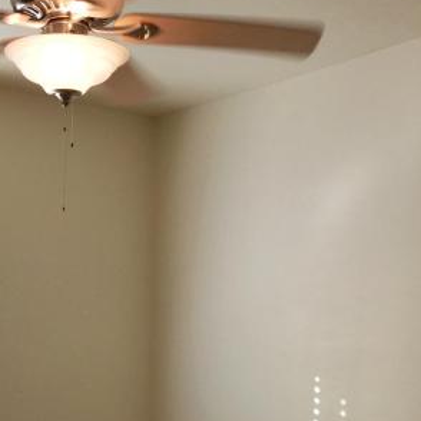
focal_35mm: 67
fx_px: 922
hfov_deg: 25.0
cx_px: 46
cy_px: 437
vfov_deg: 24.4
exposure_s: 1/60
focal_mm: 4.15
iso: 32
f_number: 2.2
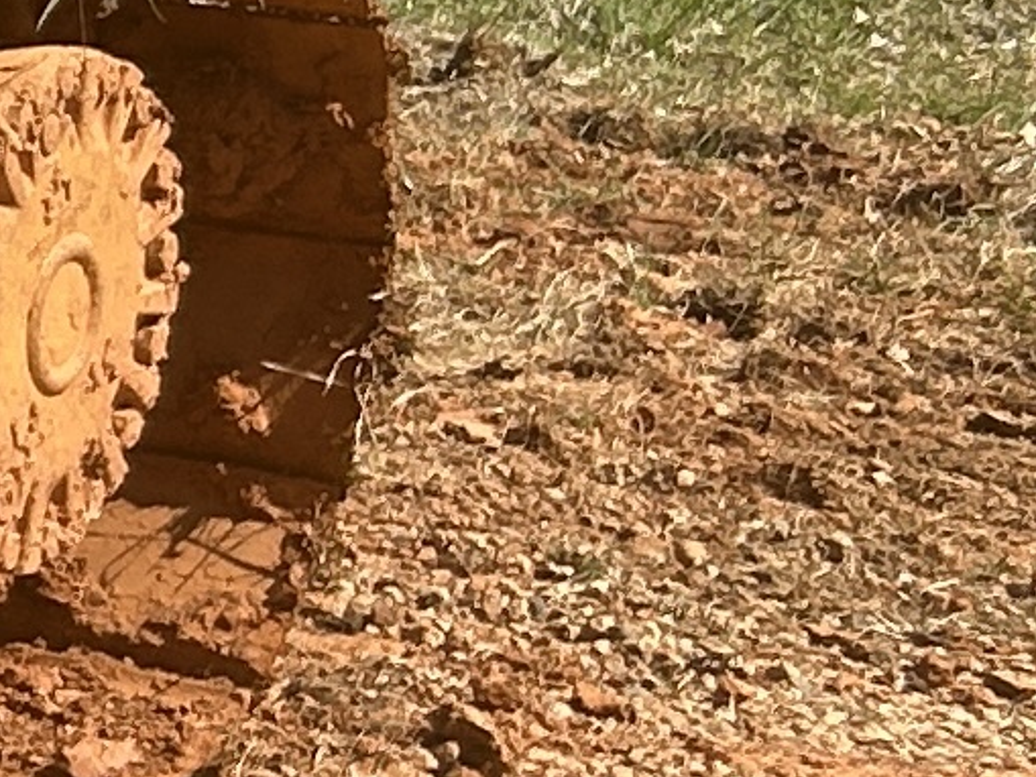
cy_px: 216
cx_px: -2479
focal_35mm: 206
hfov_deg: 7.8
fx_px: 6167
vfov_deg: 7.2
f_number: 1.5
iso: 50
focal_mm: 5.7
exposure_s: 1/2915
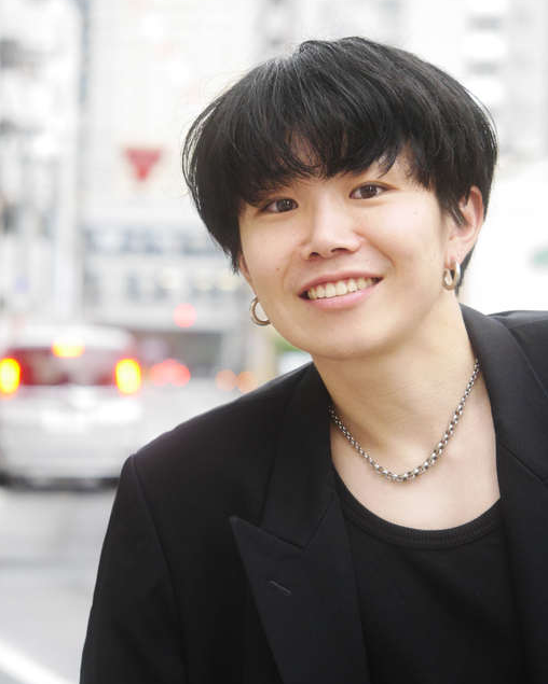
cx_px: 274
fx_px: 3223
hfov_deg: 9.7
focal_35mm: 159
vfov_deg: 12.1
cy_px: 350
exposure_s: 1/160
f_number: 4.8
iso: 2000
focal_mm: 76
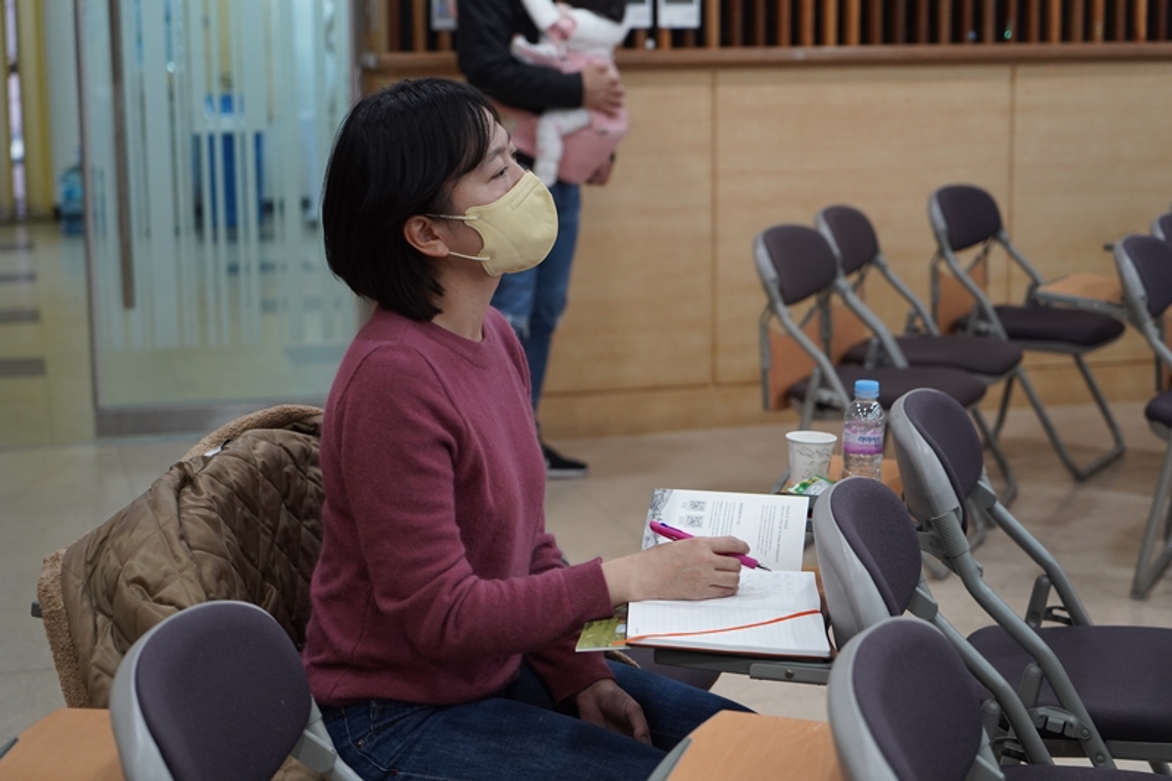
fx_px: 2116
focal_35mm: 65
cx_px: 586
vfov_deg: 20.9
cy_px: 390
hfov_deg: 31.0
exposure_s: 1/160
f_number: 4
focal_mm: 65
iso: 2000
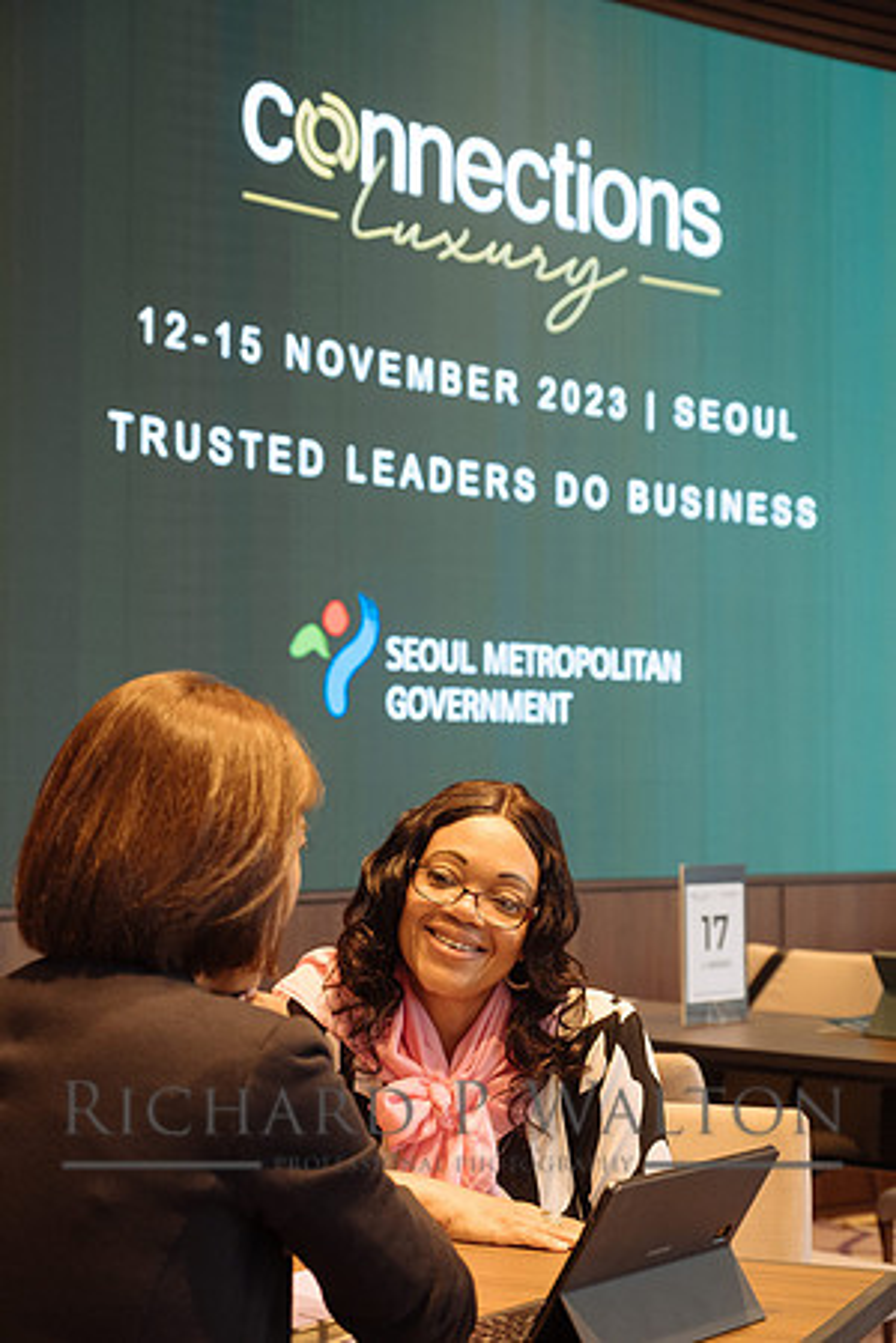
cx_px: 448
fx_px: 2389
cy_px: 672
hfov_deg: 21.2
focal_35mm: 64
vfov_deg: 31.4
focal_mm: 42.7
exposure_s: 1/250
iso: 1600
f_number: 3.2
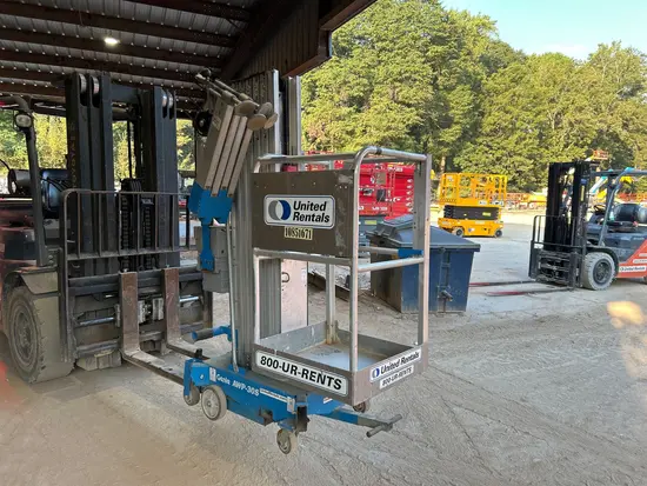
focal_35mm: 26
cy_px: 243
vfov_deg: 53.1
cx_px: 324
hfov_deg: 67.3
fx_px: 486
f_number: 1.5
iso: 40
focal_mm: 5.7
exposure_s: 1/196
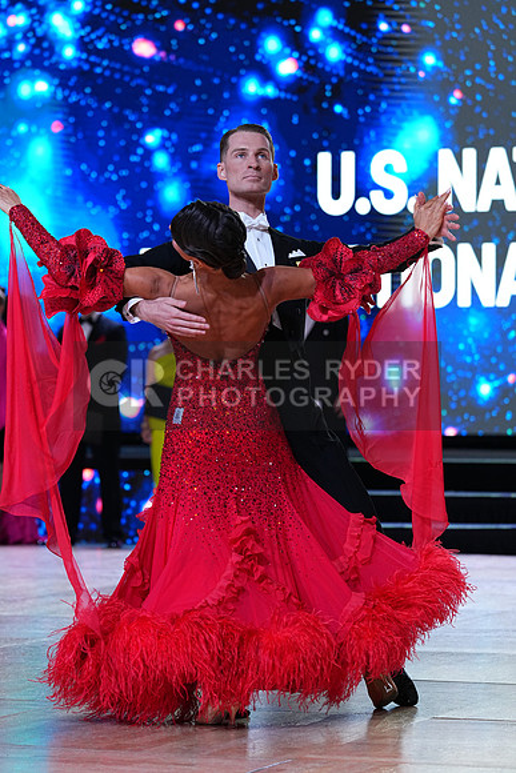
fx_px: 2901
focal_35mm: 135
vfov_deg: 15.2
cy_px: 386
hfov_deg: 10.2
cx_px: 258
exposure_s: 1/500
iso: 1250
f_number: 4
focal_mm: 135
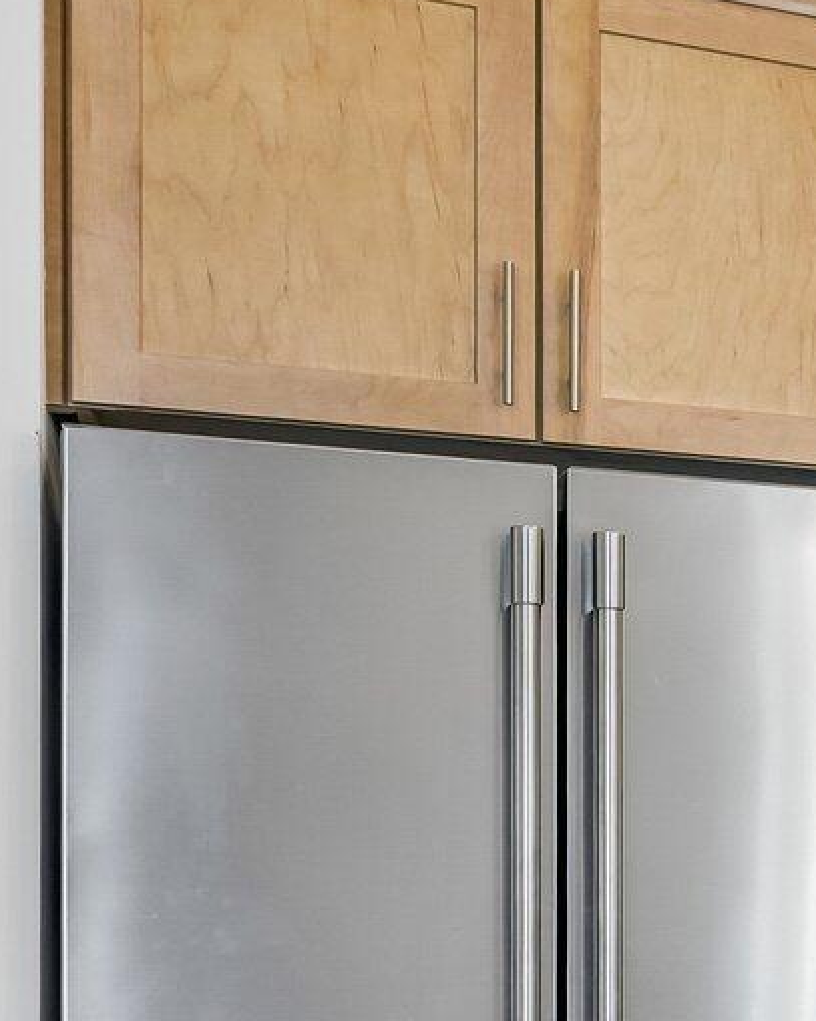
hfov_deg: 13.9
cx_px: 1992
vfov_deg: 25.0
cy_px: 803
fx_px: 2265
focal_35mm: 75
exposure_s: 1/8
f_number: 8
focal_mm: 20
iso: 400
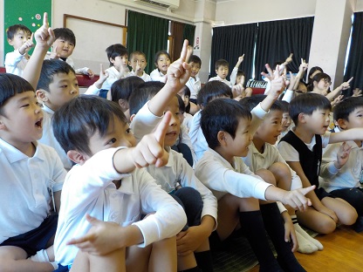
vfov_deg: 46.8
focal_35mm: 30
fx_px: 315
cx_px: 182
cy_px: 136
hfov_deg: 60.0
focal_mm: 4.1
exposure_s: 1/30
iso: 360
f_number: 3.3
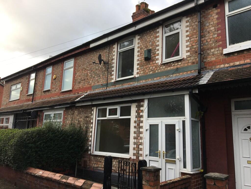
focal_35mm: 29
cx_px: 126
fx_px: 210
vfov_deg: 48.2
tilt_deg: +11.0
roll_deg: -1.1
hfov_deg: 61.7
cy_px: 94
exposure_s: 1/346
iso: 25
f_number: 2.2
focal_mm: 4.15
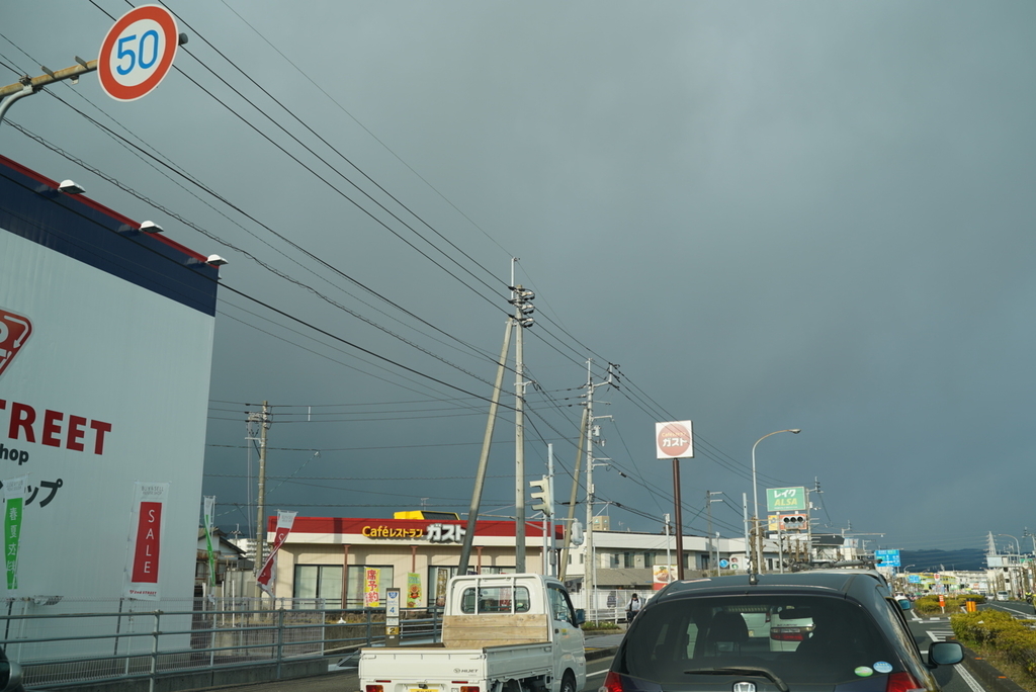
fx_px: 950
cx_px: 518
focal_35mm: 33
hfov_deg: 57.2
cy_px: 346
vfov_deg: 40.0
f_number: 4.5
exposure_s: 1/400
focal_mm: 33
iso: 100
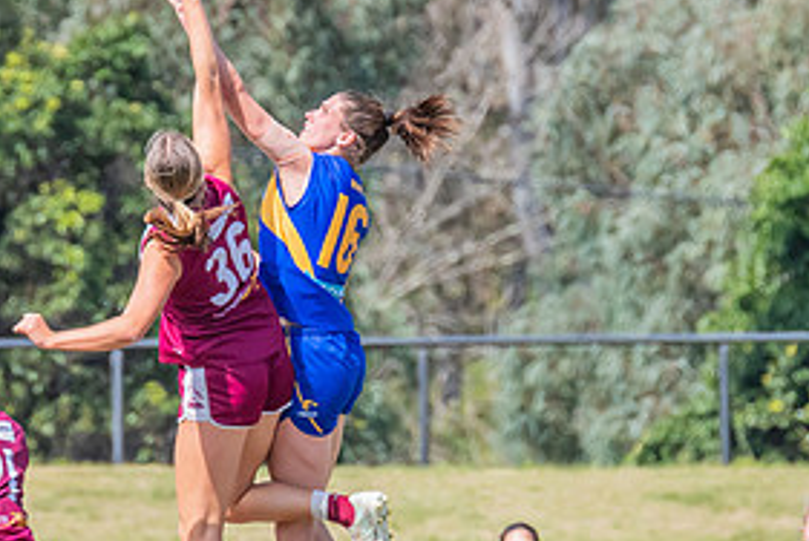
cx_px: 255
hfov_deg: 1.6
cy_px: 243
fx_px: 28411
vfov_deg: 1.1
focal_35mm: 1263
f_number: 10
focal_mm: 420
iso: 800
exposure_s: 1/1250
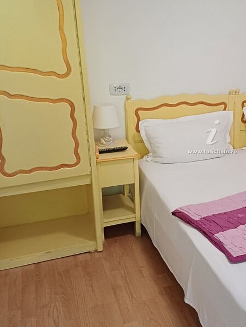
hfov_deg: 32.4
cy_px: 130
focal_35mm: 43
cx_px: 206
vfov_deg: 43.6
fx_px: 407
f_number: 1.8
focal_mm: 4.65
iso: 400
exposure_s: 1/33
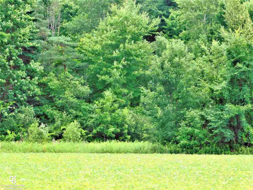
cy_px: 95
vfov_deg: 10.0
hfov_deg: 13.3
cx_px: 126
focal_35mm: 148
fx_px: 1082
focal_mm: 26.3
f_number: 5.1
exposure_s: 1/200
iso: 125
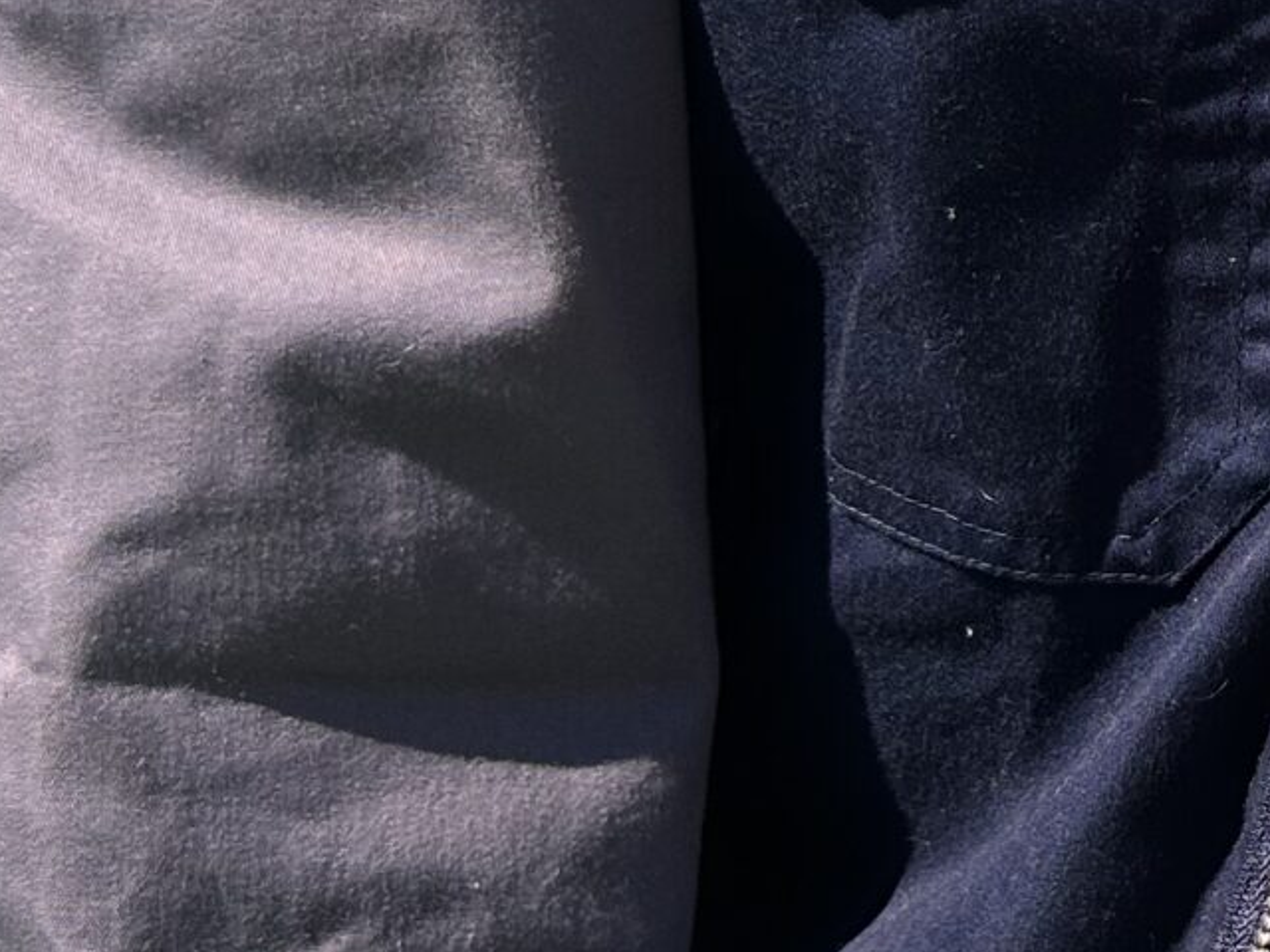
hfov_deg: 17.5
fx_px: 3816
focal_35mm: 104
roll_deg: +3.0
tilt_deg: -14.3
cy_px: -460
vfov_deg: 13.4
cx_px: 1734
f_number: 1.5
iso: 50
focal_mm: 5.7
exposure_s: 1/3165
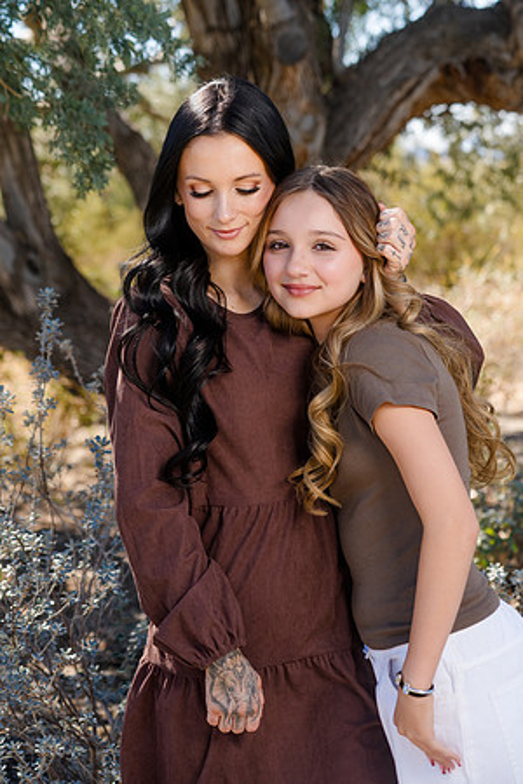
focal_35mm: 81
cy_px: 392
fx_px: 1765
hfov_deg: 16.9
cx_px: 262
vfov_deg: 25.1
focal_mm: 81
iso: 100
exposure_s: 1/200
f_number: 5.6
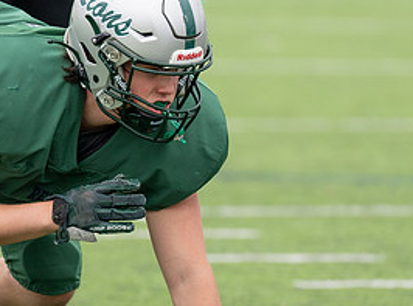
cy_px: 199
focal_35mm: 576
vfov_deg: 2.6
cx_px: 119
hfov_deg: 3.5
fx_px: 6841
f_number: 2.8
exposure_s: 1/1250
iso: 250
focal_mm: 200
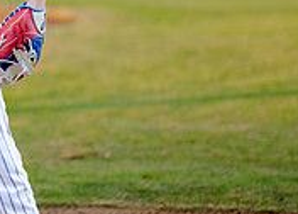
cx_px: -56
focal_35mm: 198
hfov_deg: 10.0
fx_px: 1677
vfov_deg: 7.3
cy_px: 5
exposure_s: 1/1250
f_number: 1.2
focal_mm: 50
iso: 250
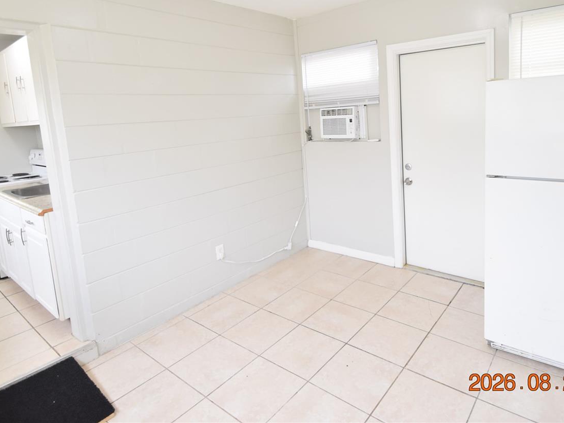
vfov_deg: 62.2
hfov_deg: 78.6
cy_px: 150
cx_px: 318
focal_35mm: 21
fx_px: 342
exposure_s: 1/60
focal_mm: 10
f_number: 4
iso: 800
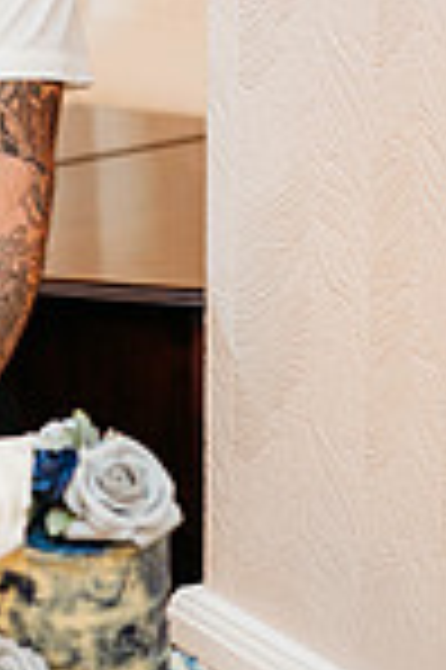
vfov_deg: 19.3
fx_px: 1974
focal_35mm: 106
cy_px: 288
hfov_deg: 12.6
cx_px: -97
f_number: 2.5
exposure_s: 1/200
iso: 900
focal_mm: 35
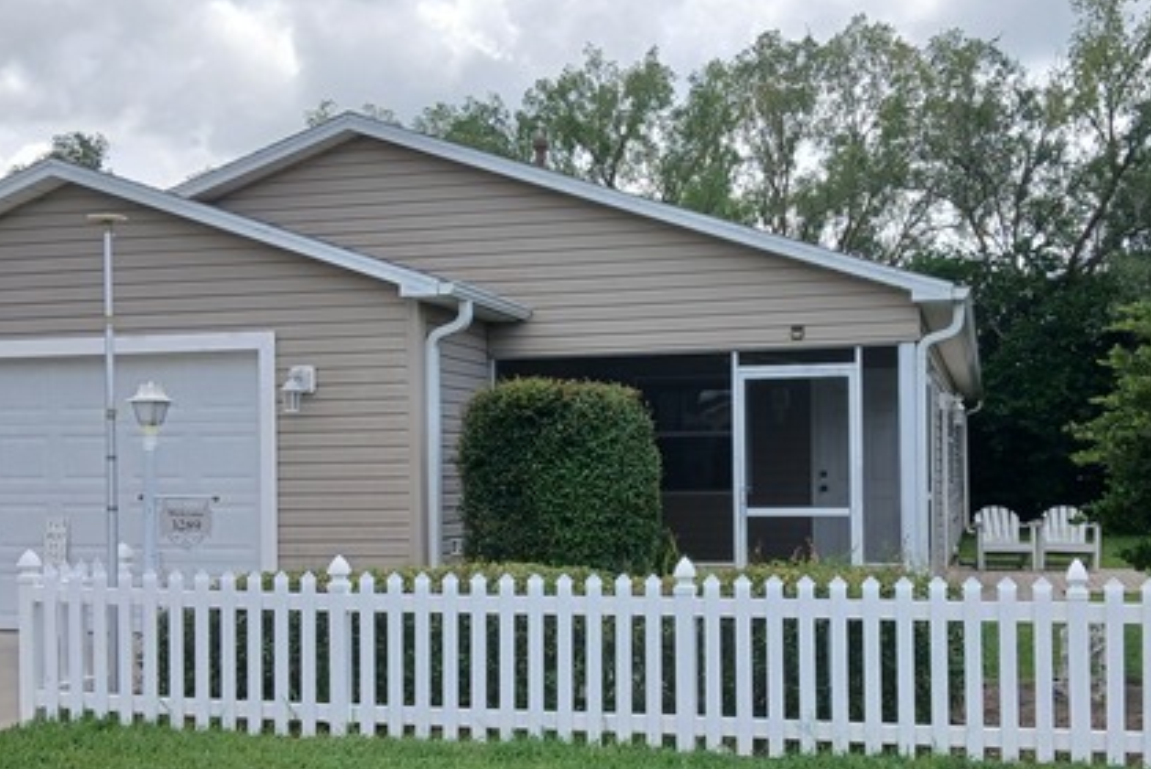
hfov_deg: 45.3
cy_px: 461
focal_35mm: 43
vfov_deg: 31.2
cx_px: 644
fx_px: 1376
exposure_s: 1/488
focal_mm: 3.98
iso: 20
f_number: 1.8
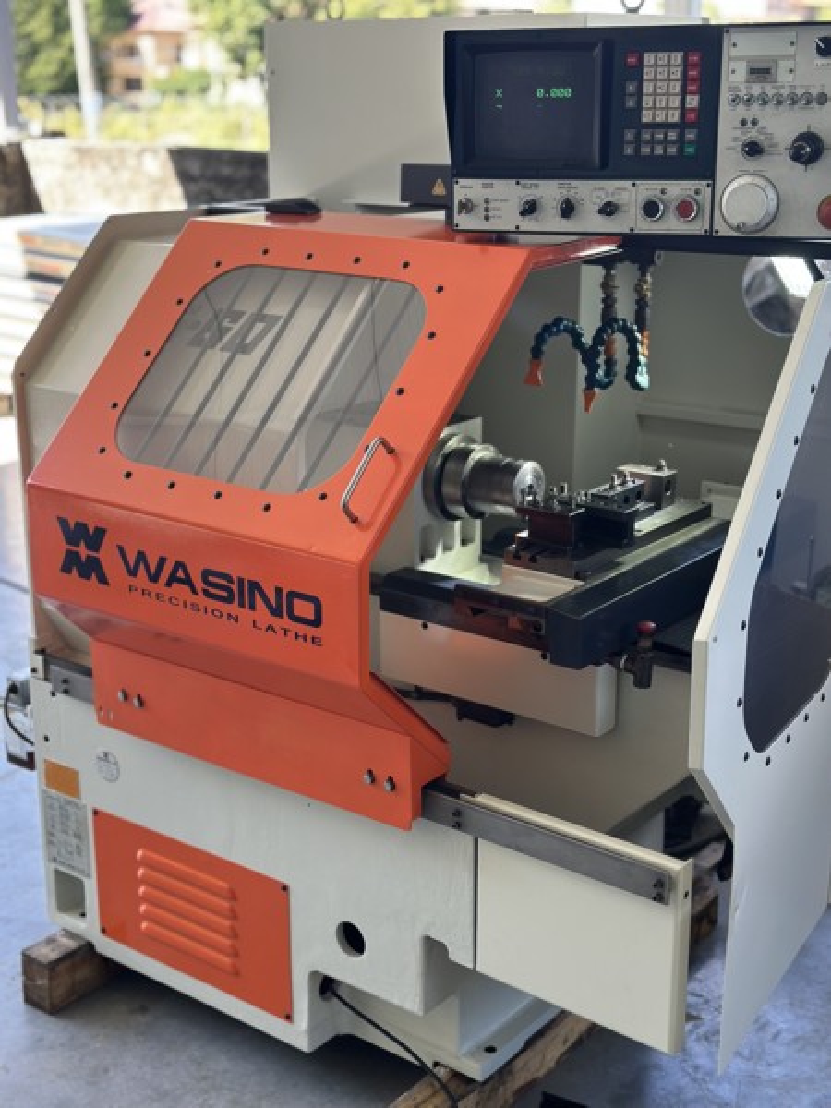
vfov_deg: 39.7
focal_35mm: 48
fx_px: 1536
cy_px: 554
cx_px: 416
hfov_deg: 30.3
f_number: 1.78
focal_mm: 6.86
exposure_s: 1/253
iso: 80
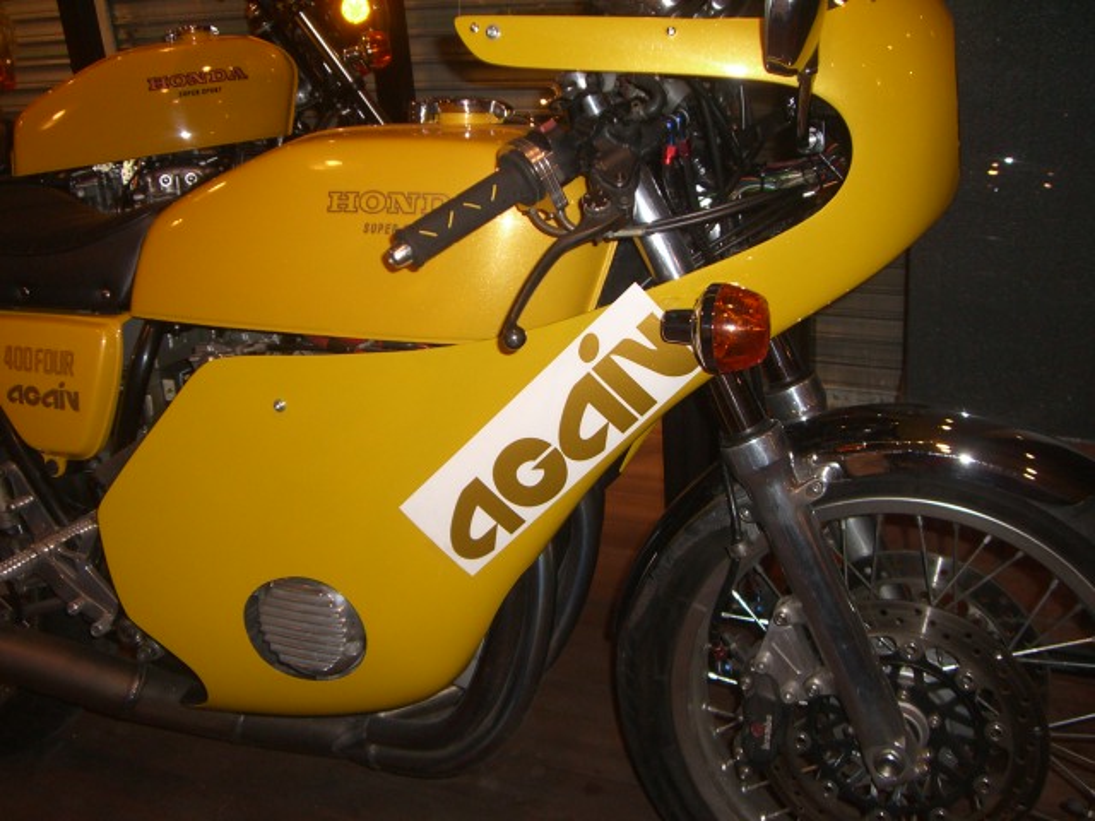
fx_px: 1202
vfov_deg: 37.7
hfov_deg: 49.0
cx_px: 548
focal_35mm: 38
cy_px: 410
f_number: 2.7
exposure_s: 1/60
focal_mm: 6.2
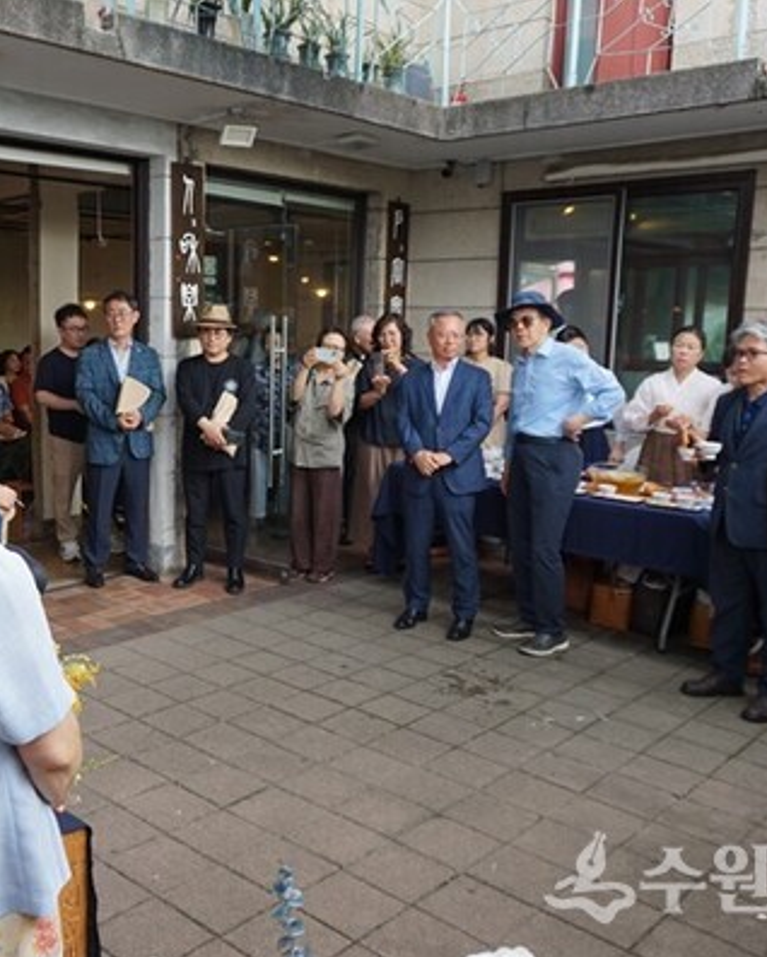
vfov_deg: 52.8
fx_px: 964
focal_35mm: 34
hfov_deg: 42.4
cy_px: 480
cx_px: 217
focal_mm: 16
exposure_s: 1/160
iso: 160
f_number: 4
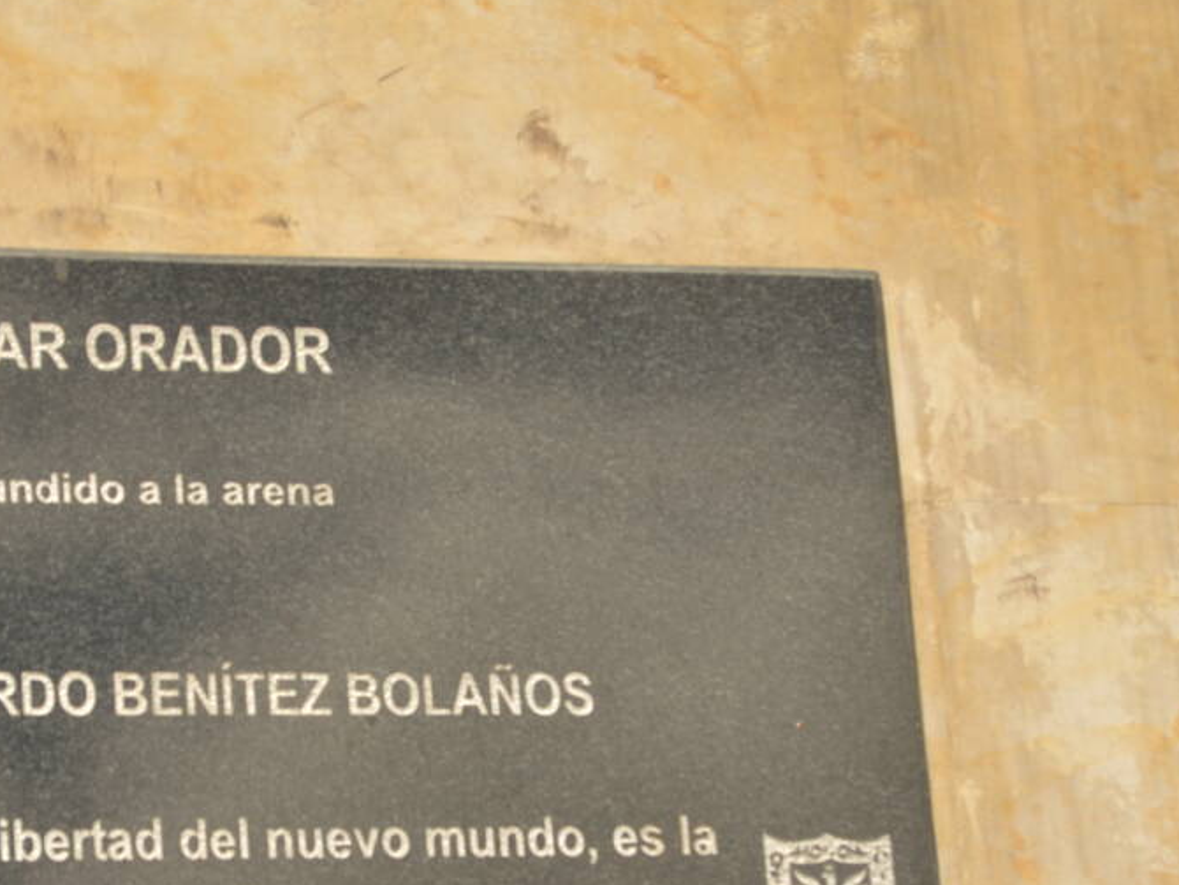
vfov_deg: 11.1
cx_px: 304
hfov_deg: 14.7
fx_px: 4566
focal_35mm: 134
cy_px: 606
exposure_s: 1/1000
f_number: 5.6
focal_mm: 52
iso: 125
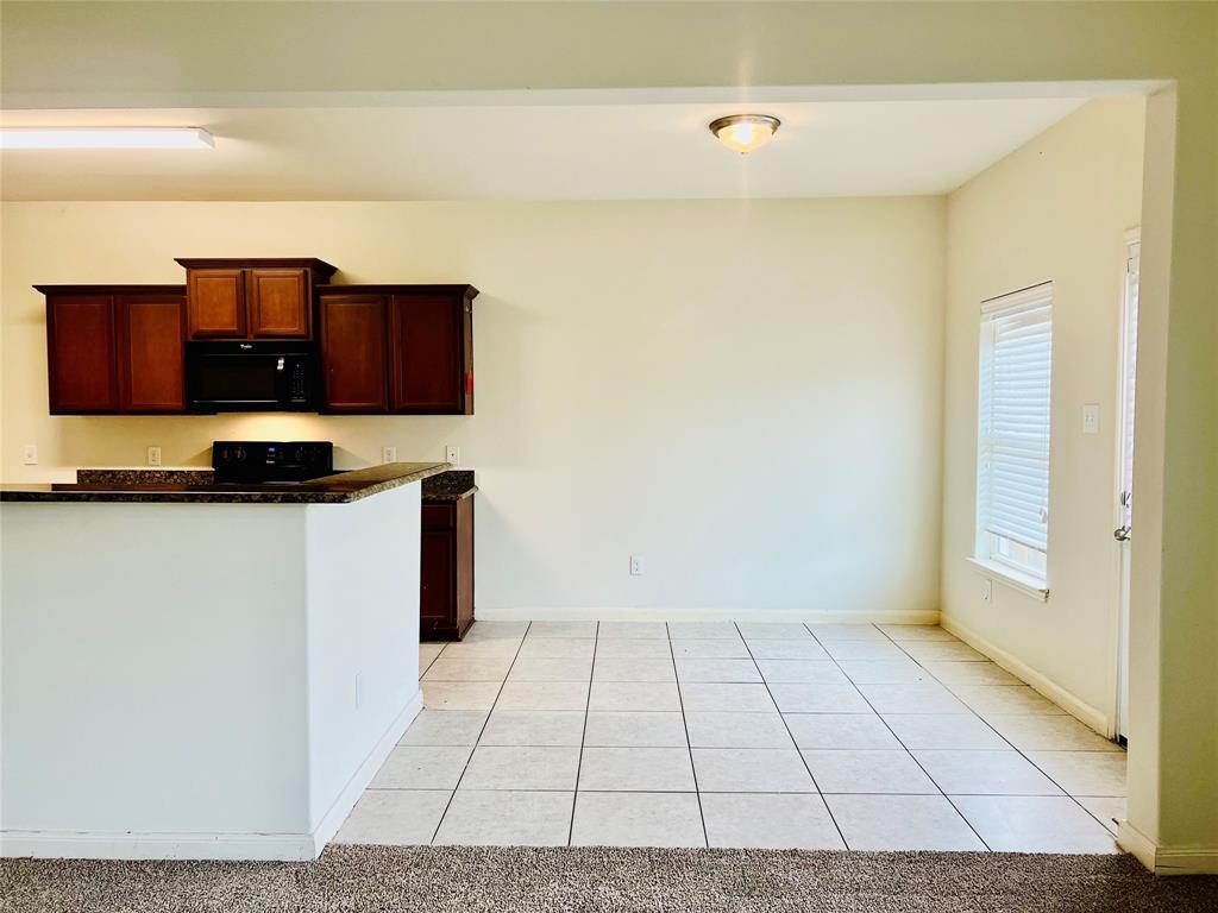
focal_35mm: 26
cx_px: 609
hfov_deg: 67.3
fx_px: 915
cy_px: 456
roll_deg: +0.1
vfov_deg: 53.1
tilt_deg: -2.8
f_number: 1.5
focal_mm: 5.7
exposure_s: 1/120
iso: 125
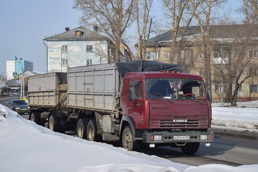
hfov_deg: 36.9
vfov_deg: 25.1
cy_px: 86
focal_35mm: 54
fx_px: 387
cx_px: 129
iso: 100
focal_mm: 36
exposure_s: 1/800
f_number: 6.3
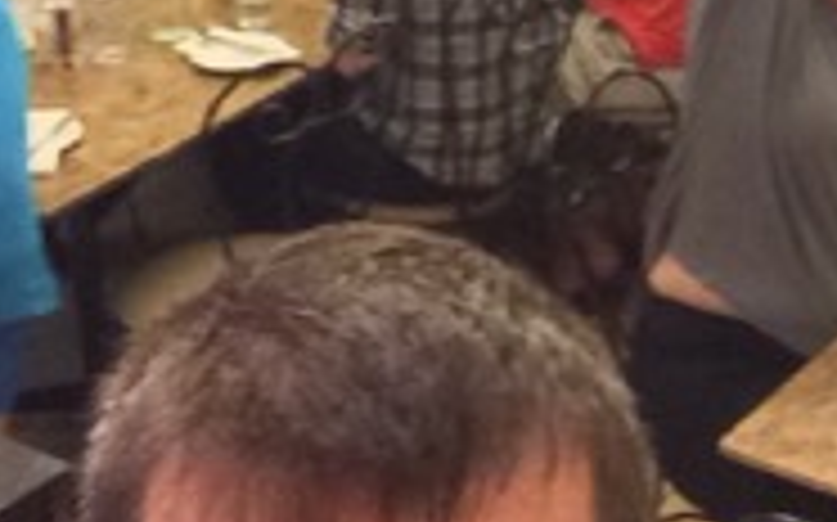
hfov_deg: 21.5
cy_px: -104
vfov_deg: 13.8
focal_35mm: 92
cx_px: 900
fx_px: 2097
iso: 400
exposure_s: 1/15
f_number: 2.4
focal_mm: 2.15
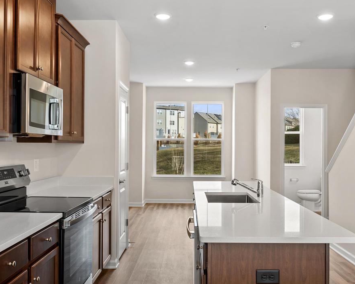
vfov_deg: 37.3
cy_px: 151
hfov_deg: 45.8
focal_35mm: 40
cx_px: 186
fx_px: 420
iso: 100
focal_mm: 17.5
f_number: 9
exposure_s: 1/2
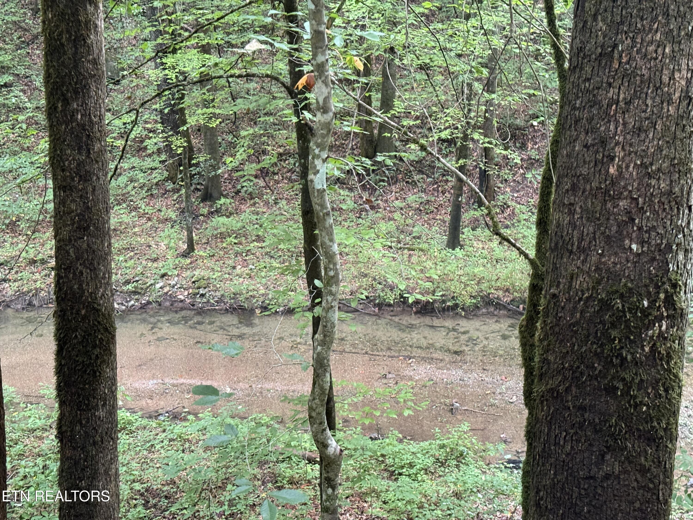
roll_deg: +2.3
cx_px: 346
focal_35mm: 48
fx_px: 961
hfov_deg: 39.7
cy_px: 260
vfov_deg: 30.3
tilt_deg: -20.0
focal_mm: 6.76
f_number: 1.78
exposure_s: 1/40
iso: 320
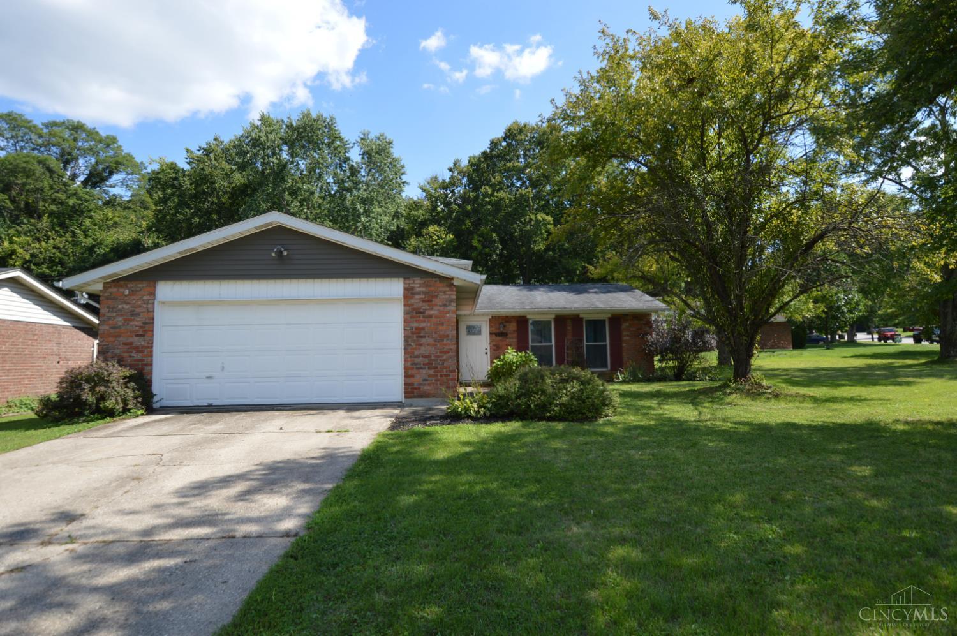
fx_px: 518
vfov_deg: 63.1
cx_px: 478
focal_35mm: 20
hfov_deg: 85.5
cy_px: 318
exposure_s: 1/200
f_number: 7.1
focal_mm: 13
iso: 100
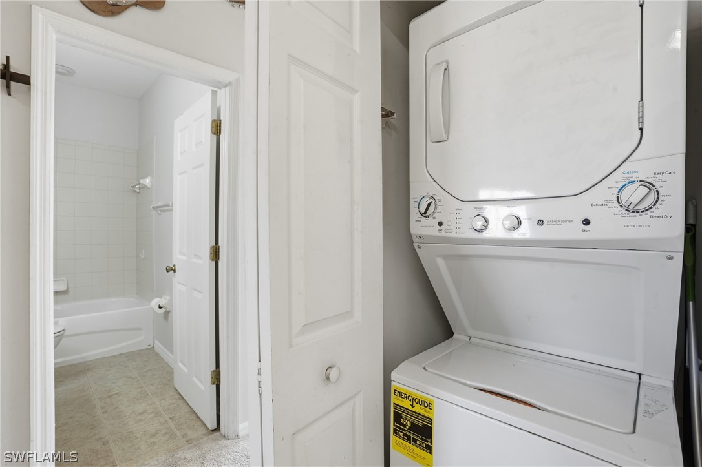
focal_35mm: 16
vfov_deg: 73.7
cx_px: 351
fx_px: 312
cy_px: 234
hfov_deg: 96.8
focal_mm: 16
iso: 400
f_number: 9
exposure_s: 1/40
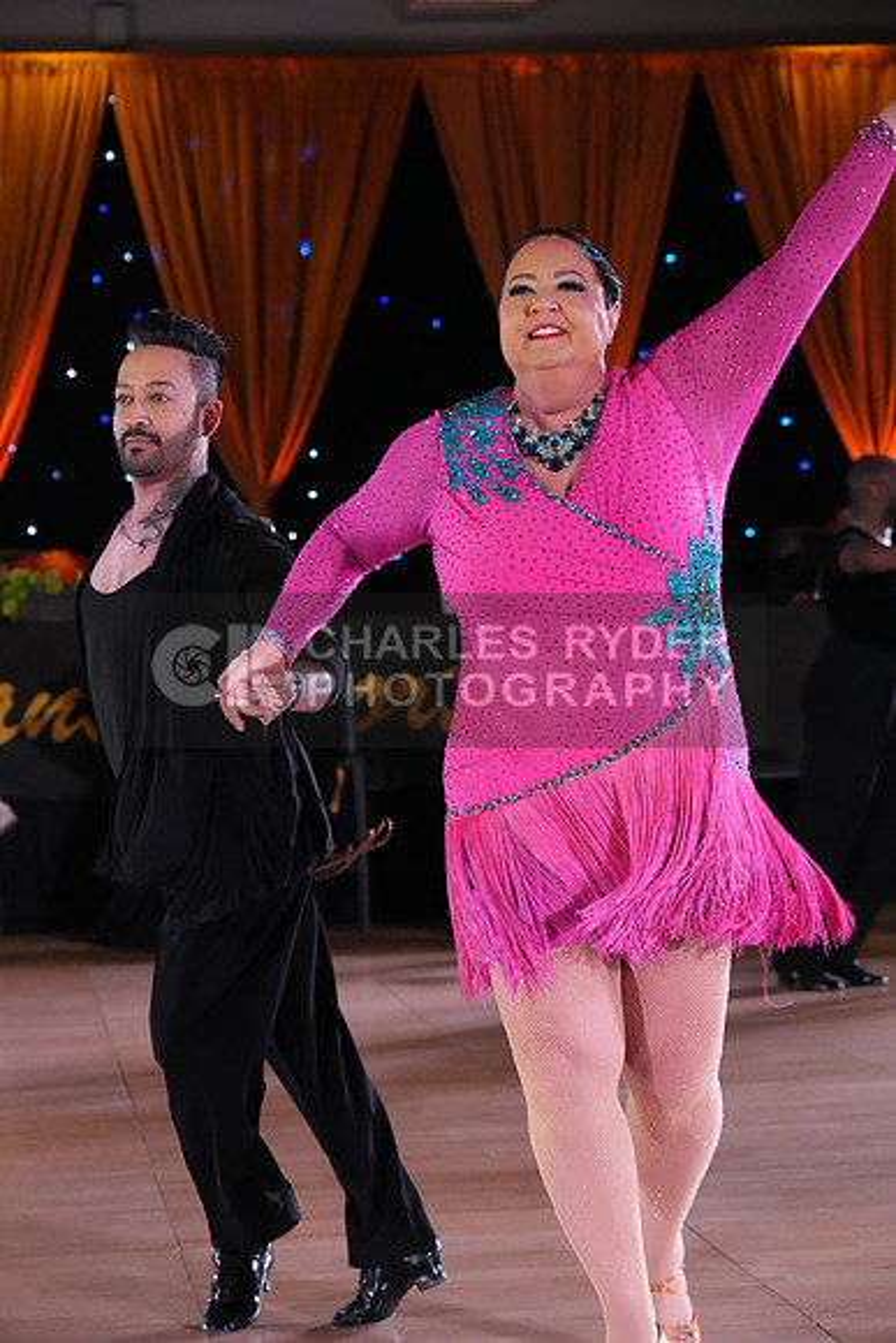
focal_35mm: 82
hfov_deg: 16.7
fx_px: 3059
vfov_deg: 24.8
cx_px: 448
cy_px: 672
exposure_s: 1/400
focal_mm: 82
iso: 8000
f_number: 5.6
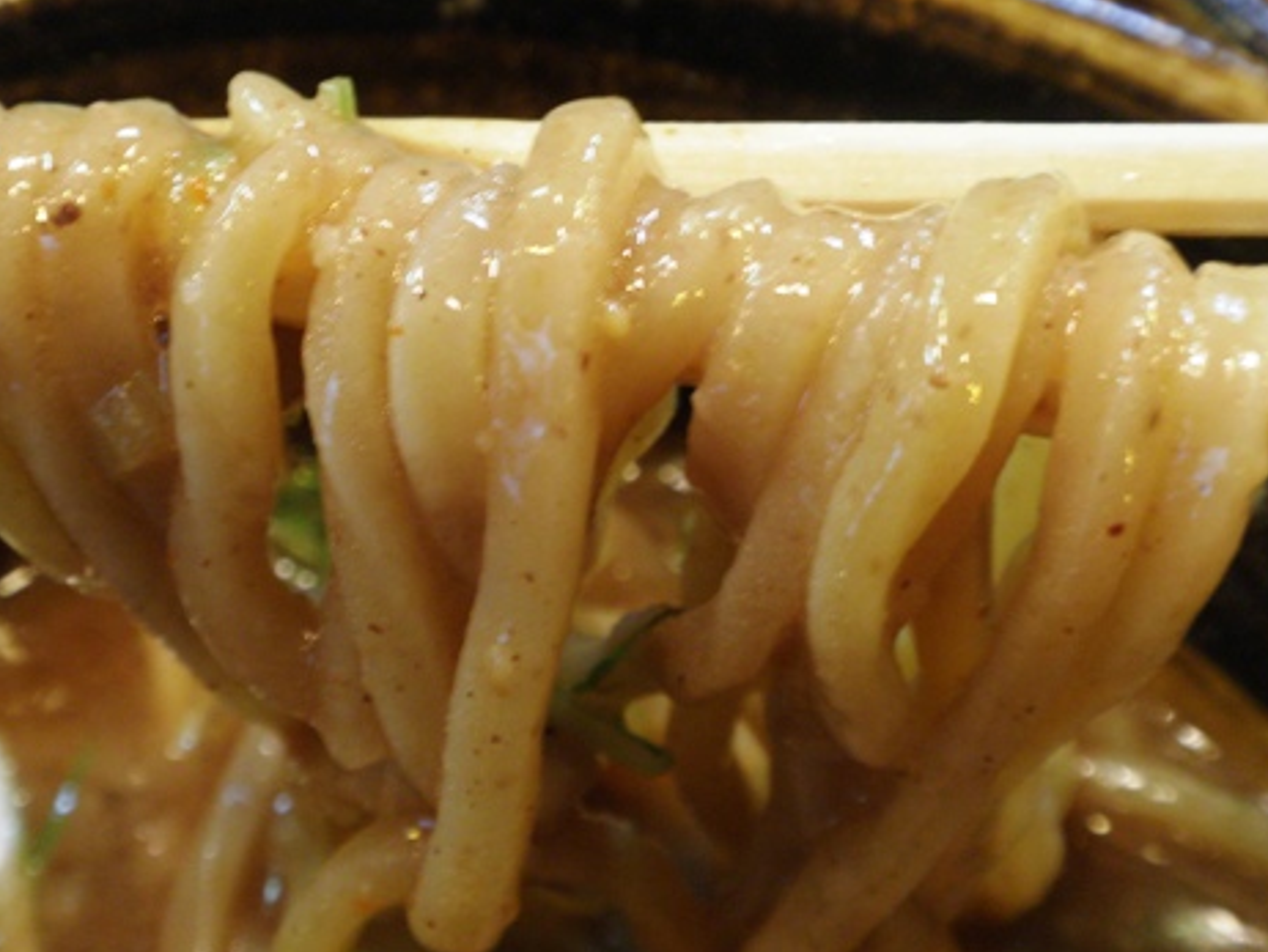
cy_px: 414
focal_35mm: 60
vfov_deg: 24.4
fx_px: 2199
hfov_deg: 32.2
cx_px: 591
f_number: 4.3
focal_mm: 9.1
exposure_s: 1/4
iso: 100
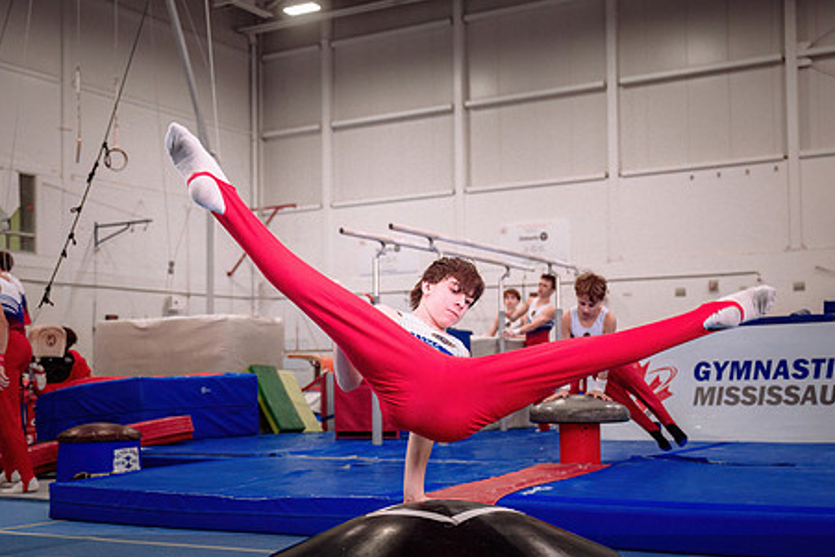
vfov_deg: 27.5
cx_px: 475
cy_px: 344
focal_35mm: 49
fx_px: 1137
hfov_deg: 40.2
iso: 1600
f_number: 2.8
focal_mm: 33.5
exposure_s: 1/800
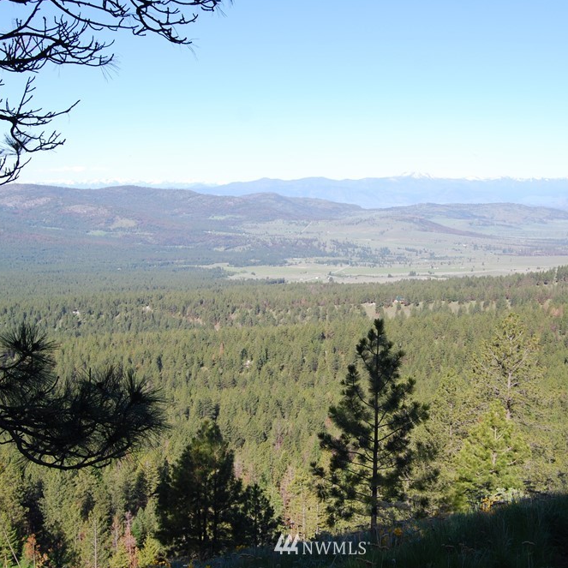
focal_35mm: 50
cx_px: 323
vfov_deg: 34.0
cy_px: 266
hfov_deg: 34.0
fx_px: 928
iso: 100
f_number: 8
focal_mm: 24
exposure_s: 1/250
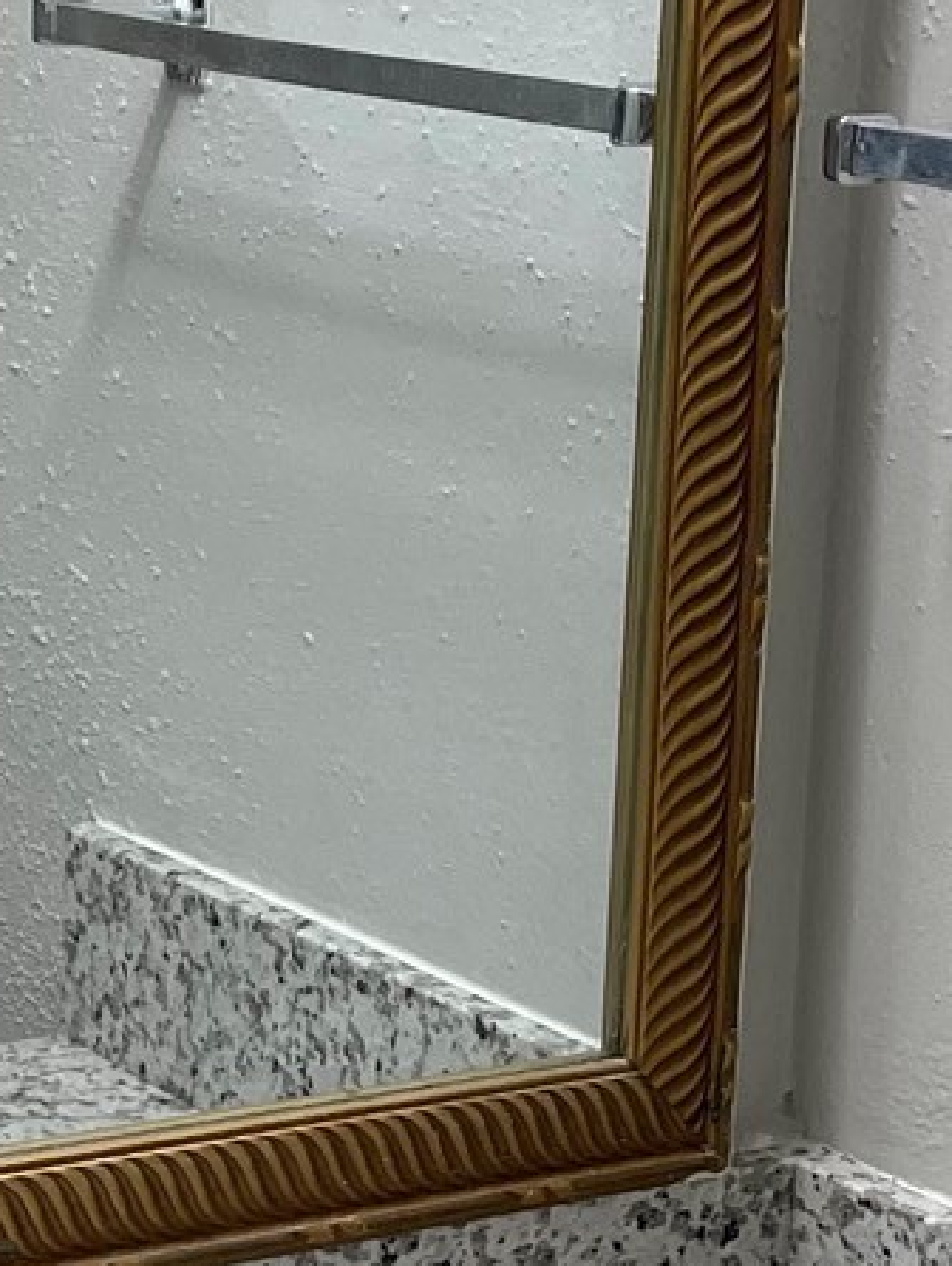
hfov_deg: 12.5
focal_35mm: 119
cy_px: 787
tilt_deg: -13.3
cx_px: 411
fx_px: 4357
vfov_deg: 16.5
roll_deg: -1.8
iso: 64
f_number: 1.6
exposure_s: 1/120
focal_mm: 5.1
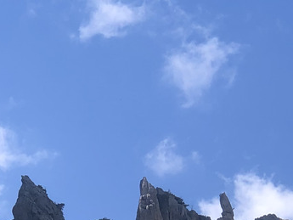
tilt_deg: +28.8
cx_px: 110
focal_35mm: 241
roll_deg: +3.9
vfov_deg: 6.1
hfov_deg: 8.2
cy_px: 285
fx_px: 2041
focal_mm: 6
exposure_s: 1/417
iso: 16
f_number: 2.4
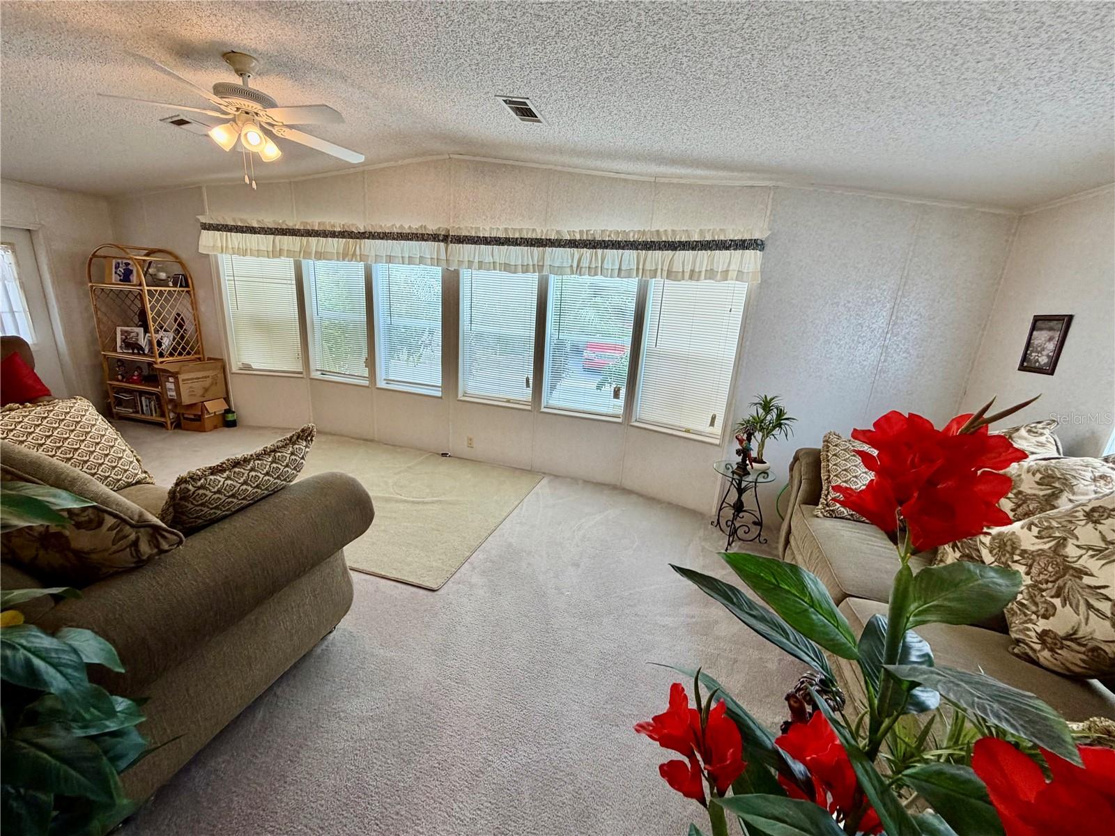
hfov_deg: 102.1
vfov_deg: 85.7
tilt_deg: -14.4
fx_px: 451
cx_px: 558
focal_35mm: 14
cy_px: 418
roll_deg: -4.5
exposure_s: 1/120
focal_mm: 2.22
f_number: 2.2
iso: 125
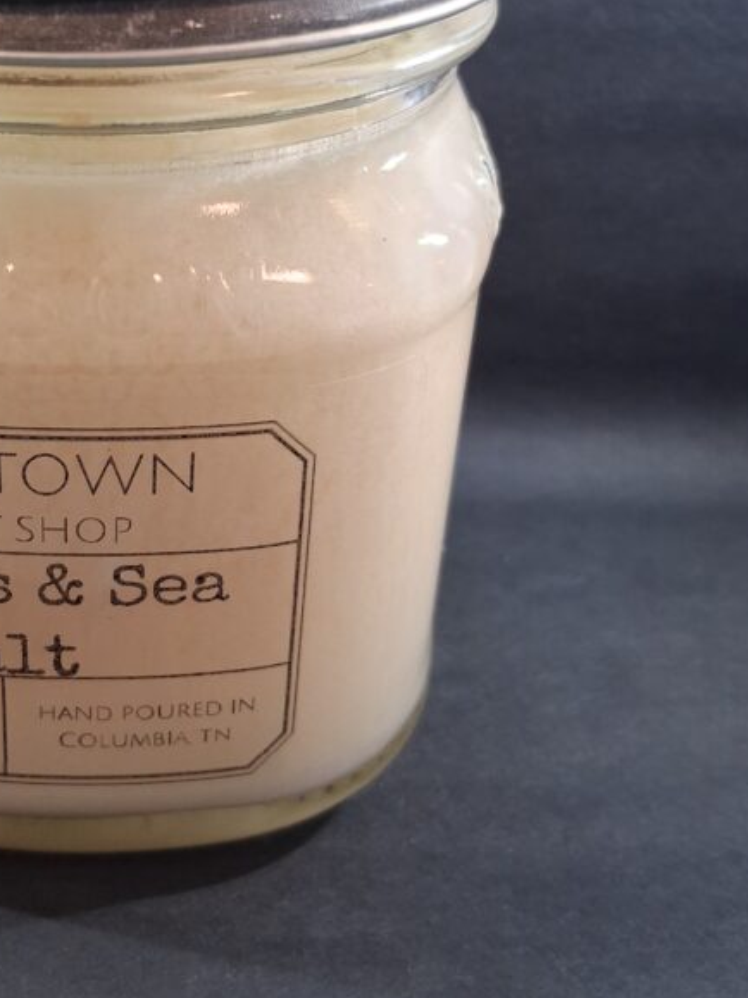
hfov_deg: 30.5
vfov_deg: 40.7
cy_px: 327
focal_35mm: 46
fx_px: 1326
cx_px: 112
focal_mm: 3.98
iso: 320
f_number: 1.8
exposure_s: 1/60
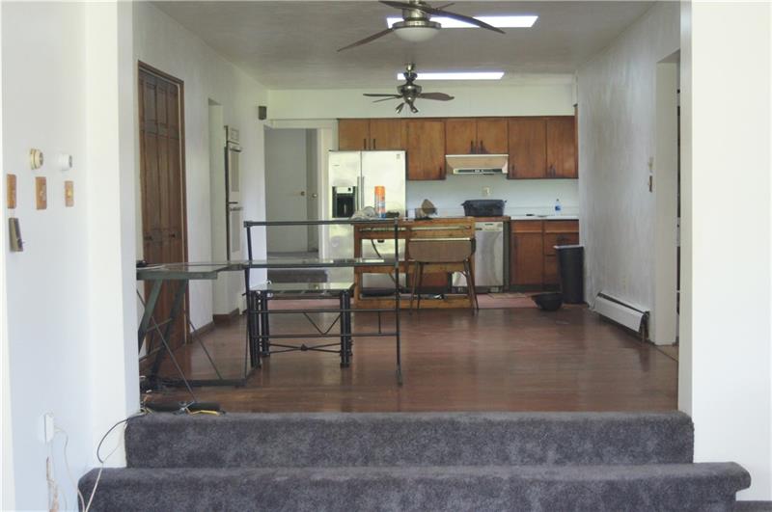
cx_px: 386
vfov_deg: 22.6
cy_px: 256
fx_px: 1285
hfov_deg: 33.4
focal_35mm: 60
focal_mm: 40
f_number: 4
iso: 1600
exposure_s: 1/60
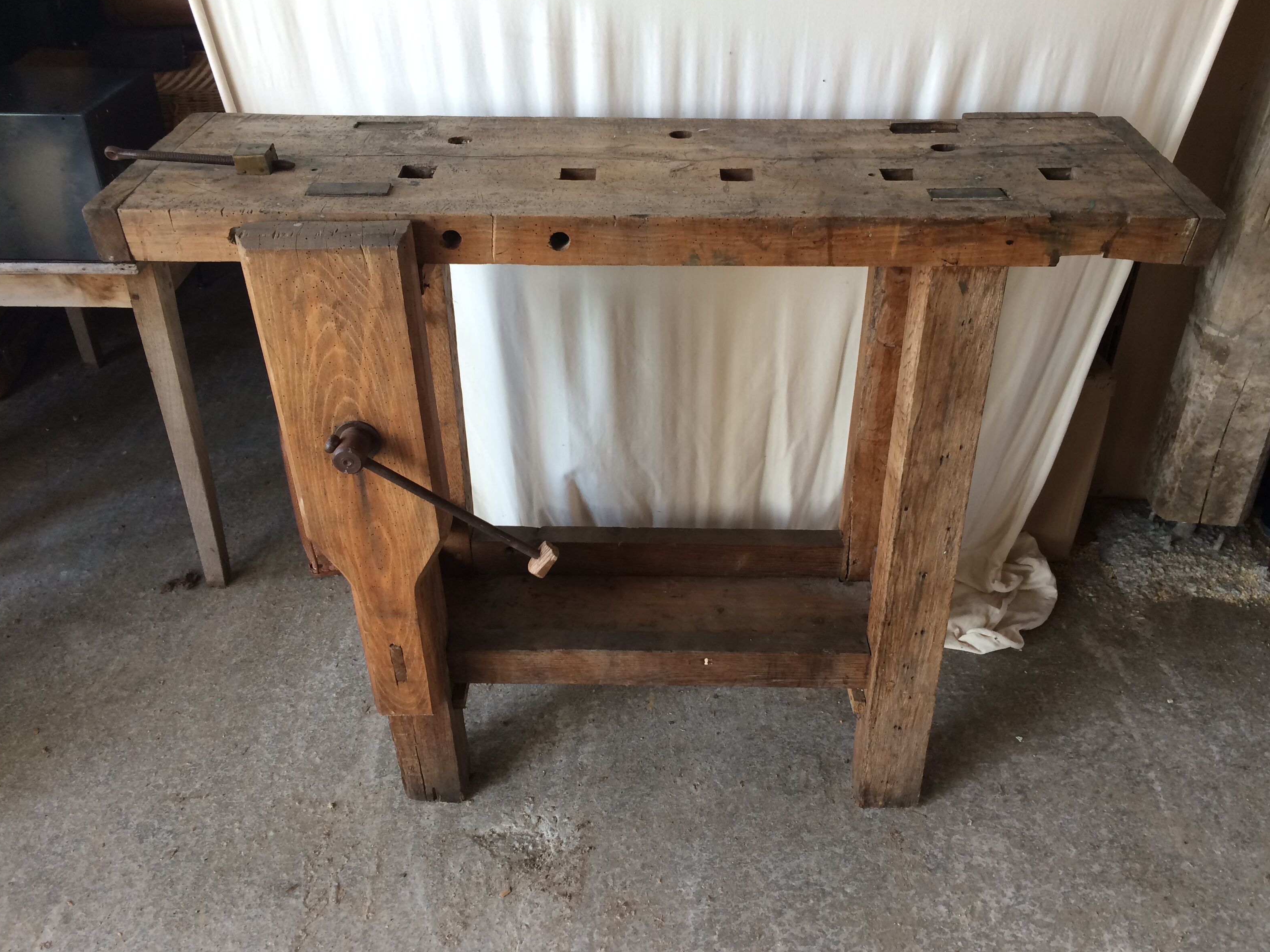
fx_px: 1101
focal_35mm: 30
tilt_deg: -34.7
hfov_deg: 60.0
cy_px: 481
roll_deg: -0.8
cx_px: 652
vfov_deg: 46.8
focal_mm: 4.15
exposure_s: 1/33
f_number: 2.2
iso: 32
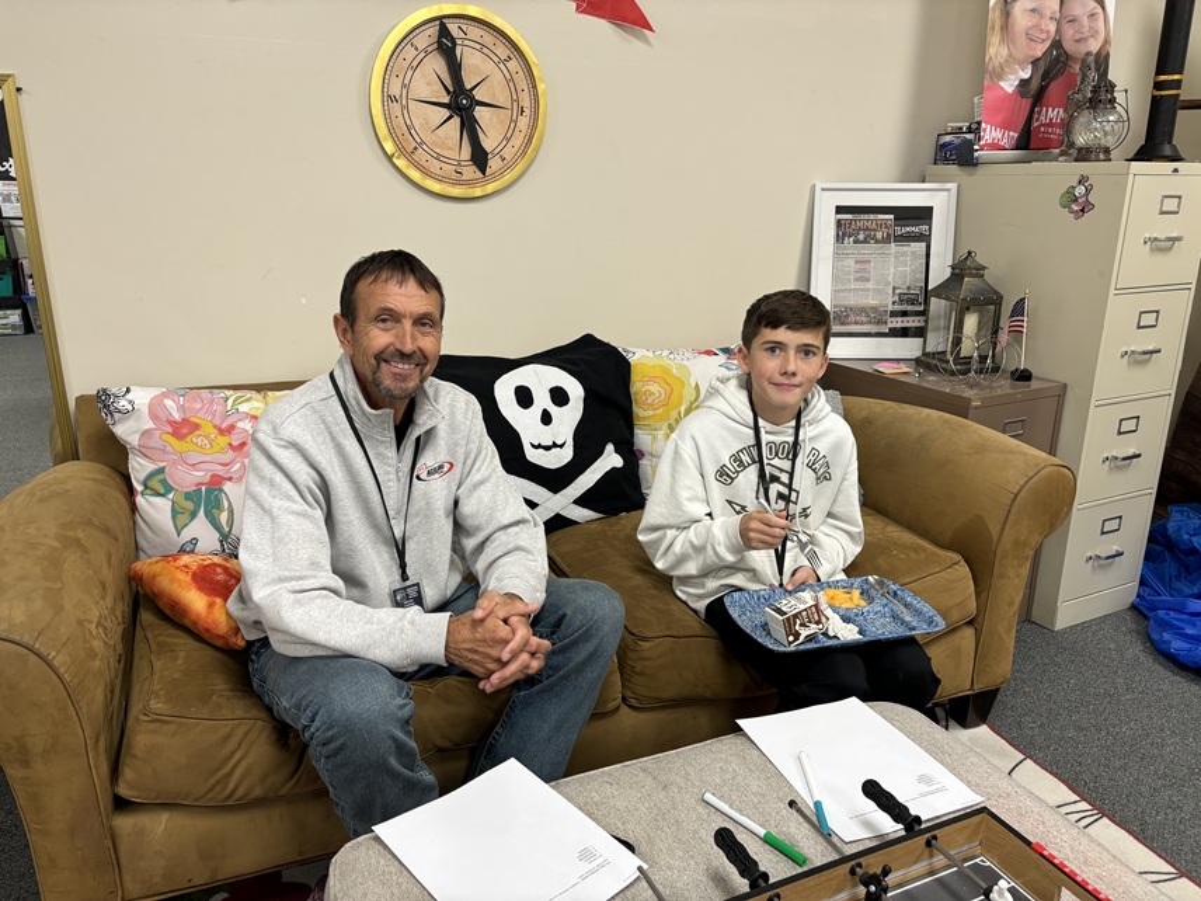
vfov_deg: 53.1
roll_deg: -0.3
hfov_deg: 67.3
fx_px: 902
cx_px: 600
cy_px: 450
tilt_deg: -15.9
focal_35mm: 26
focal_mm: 5.96
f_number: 1.6
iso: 100
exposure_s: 1/60
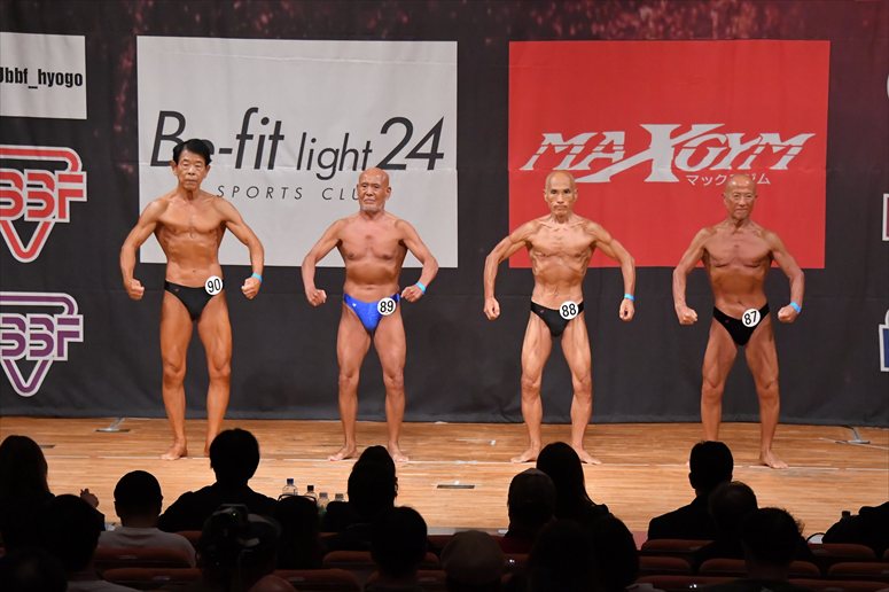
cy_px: 296
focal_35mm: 168
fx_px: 4147
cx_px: 444
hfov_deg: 12.2
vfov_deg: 8.2
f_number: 5.6
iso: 6400
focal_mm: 112
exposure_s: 1/400
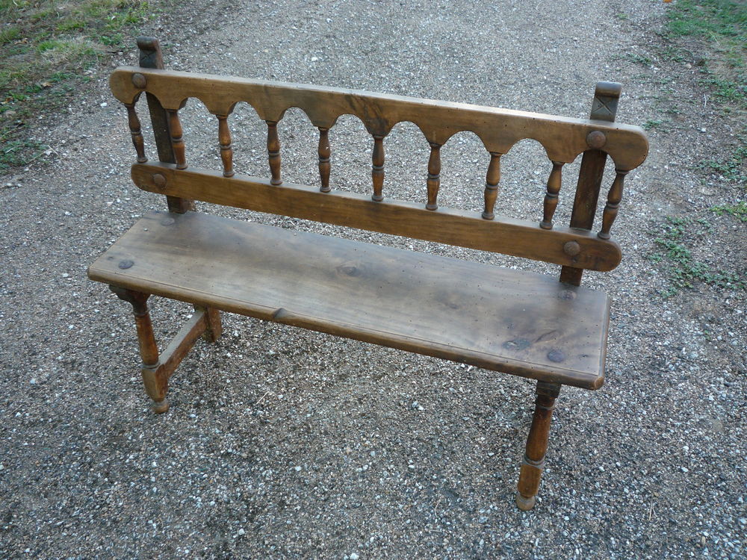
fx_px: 647
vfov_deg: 46.8
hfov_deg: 60.0
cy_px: 280
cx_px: 374
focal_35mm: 30
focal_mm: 5.2
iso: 100
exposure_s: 1/50
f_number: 3.3
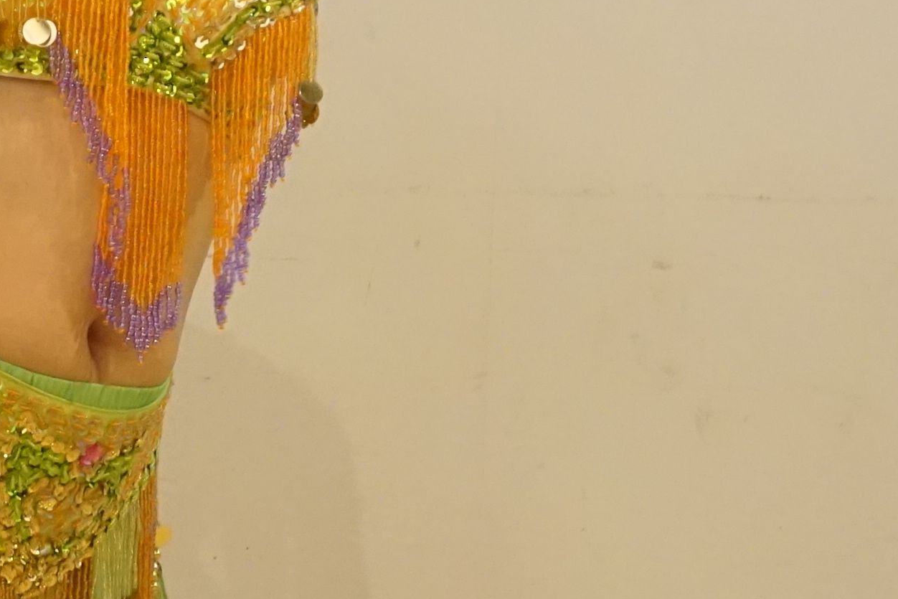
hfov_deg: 17.4
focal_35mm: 115
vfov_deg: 11.9
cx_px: 25
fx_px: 2869
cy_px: 336
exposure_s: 1/40
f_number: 3.5
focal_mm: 16
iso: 3200
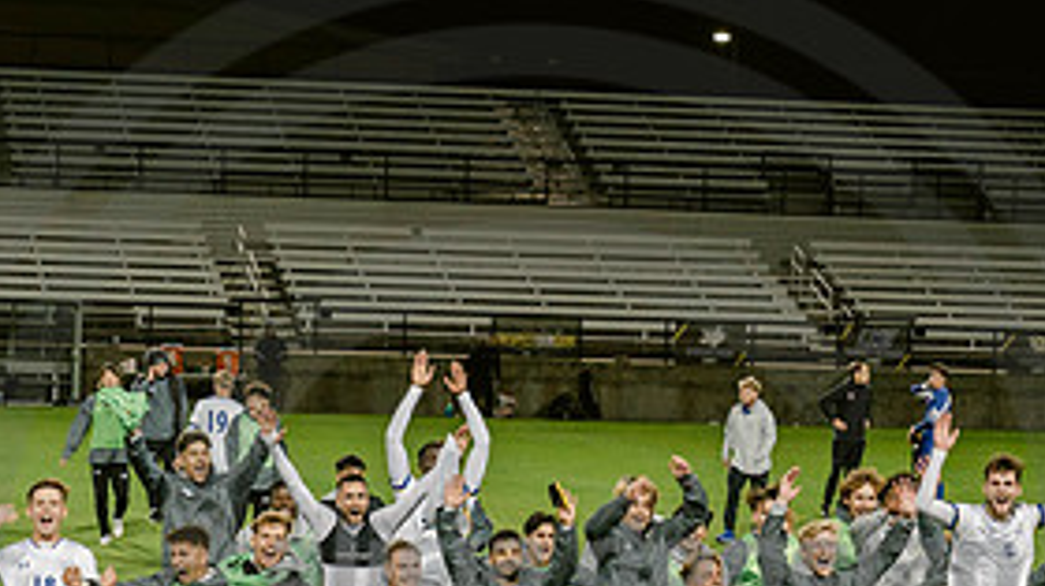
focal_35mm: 152
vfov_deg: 7.9
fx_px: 4209
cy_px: 599
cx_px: 526
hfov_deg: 14.2
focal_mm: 70
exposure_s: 1/160
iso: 2000
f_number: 5
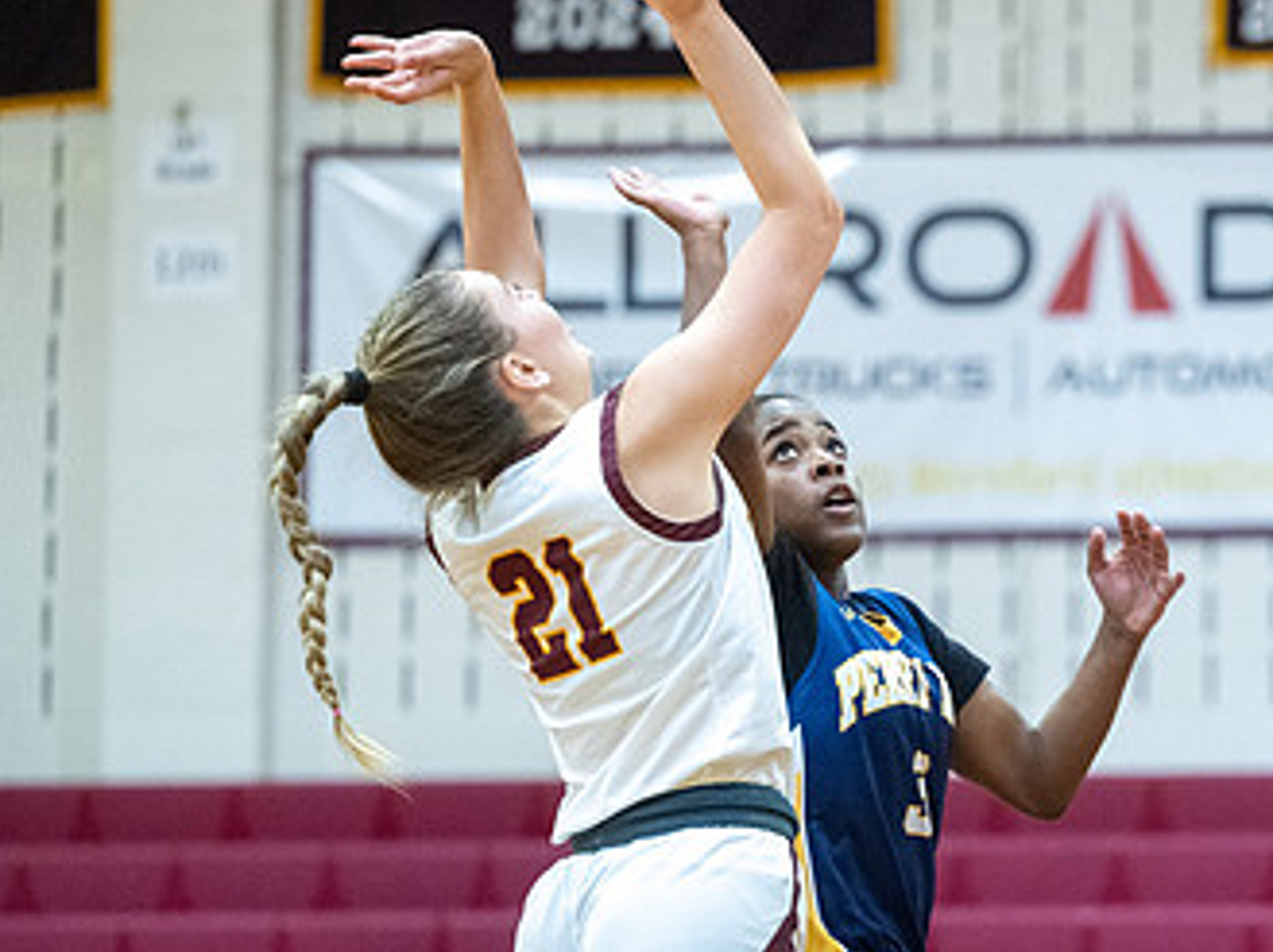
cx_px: 1169
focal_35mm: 227
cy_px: 584
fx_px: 8339
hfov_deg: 8.7
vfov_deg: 6.5
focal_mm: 115
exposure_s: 1/800
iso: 8000
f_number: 2.8
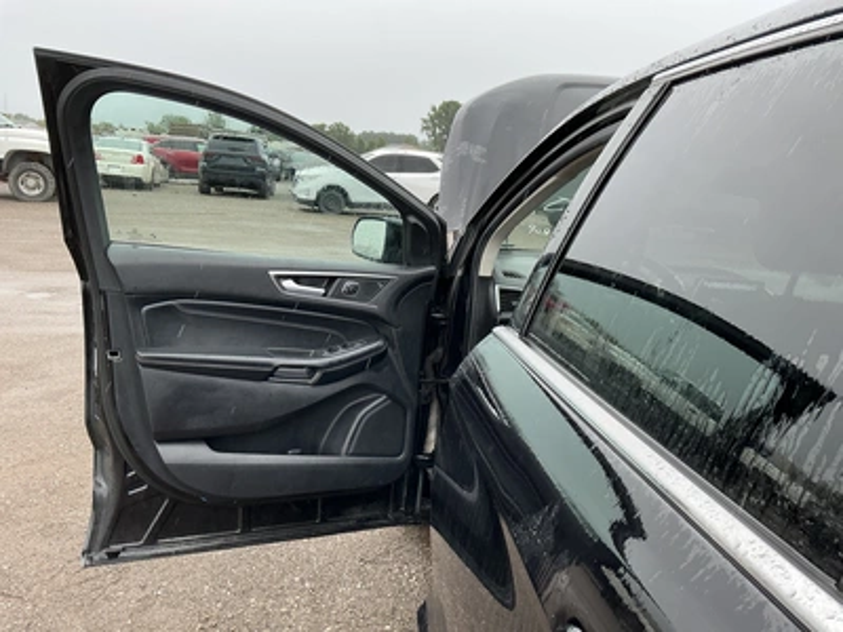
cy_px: 316
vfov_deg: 49.7
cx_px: 422
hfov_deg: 63.4
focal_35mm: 28
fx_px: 682
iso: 25
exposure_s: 1/122
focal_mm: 3
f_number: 1.8
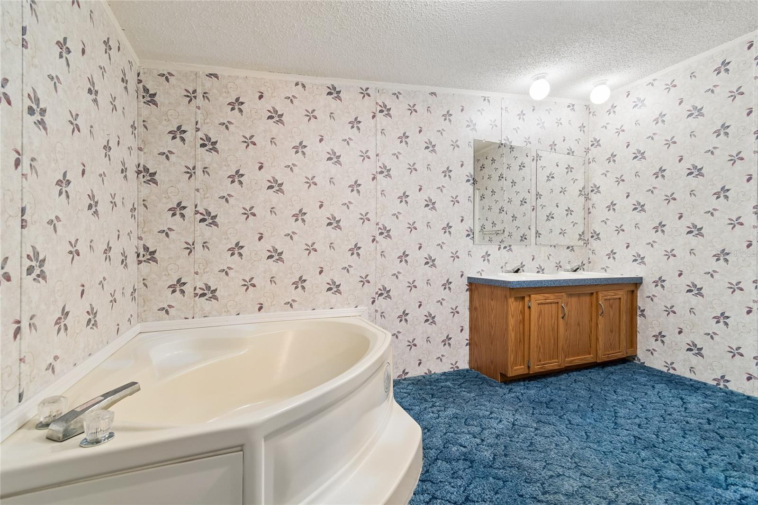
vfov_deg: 77.3
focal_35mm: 15
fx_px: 316
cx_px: 379
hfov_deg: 100.4
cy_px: 252
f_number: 7.1
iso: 100
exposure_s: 1/3.33
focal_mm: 10
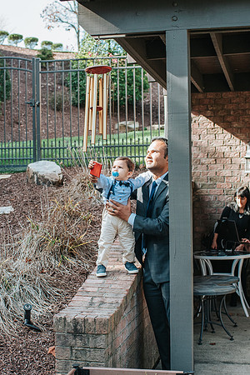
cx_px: 119
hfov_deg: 21.9
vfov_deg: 32.4
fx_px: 646
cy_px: 187
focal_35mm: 62
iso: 1000
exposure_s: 1/1250
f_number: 3.5
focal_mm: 35
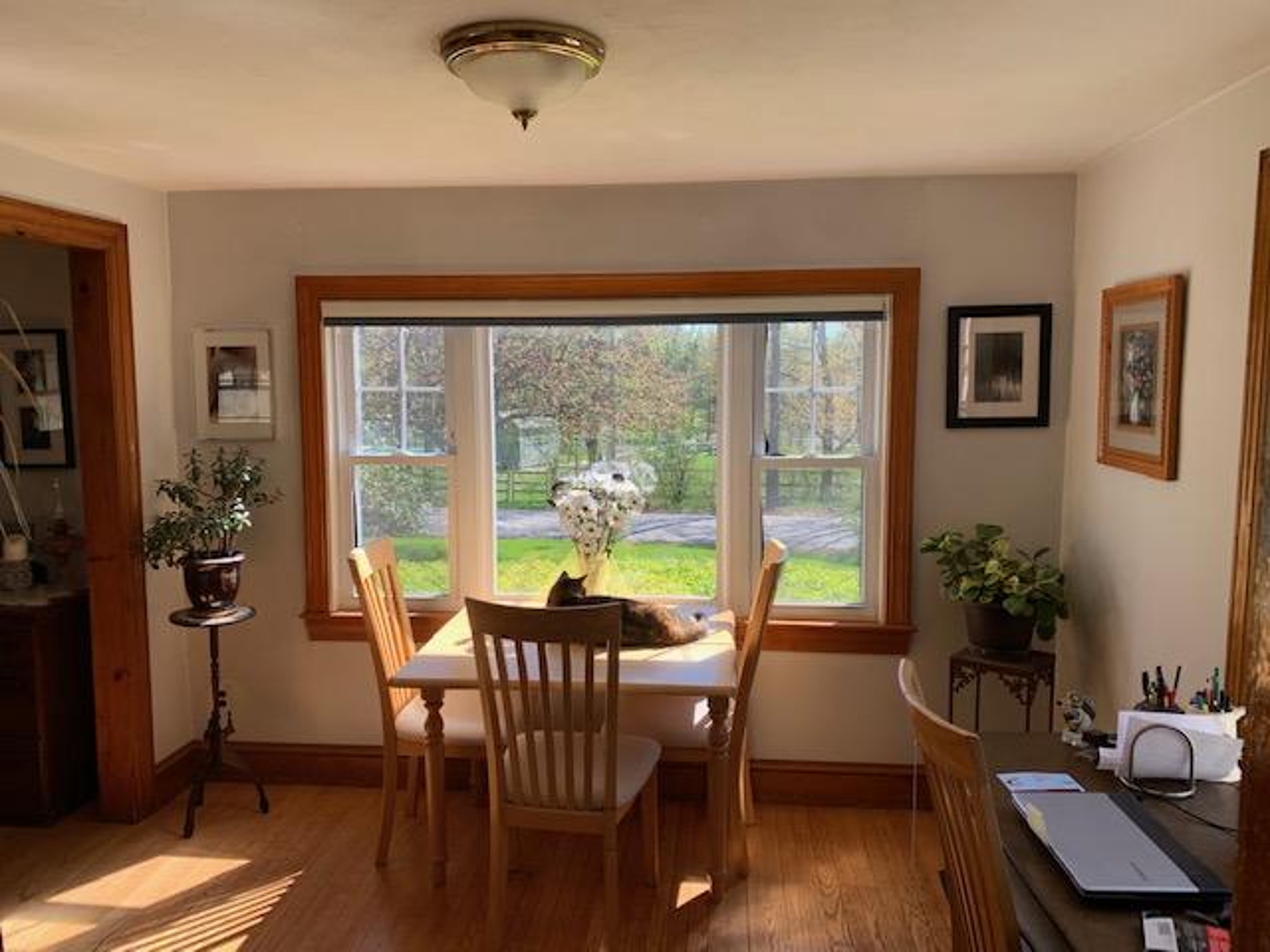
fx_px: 954
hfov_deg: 67.3
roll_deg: +0.2
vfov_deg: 53.1
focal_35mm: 26
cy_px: 476
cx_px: 635
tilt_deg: -6.6
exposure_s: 1/234
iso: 25
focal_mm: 4.25
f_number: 1.8
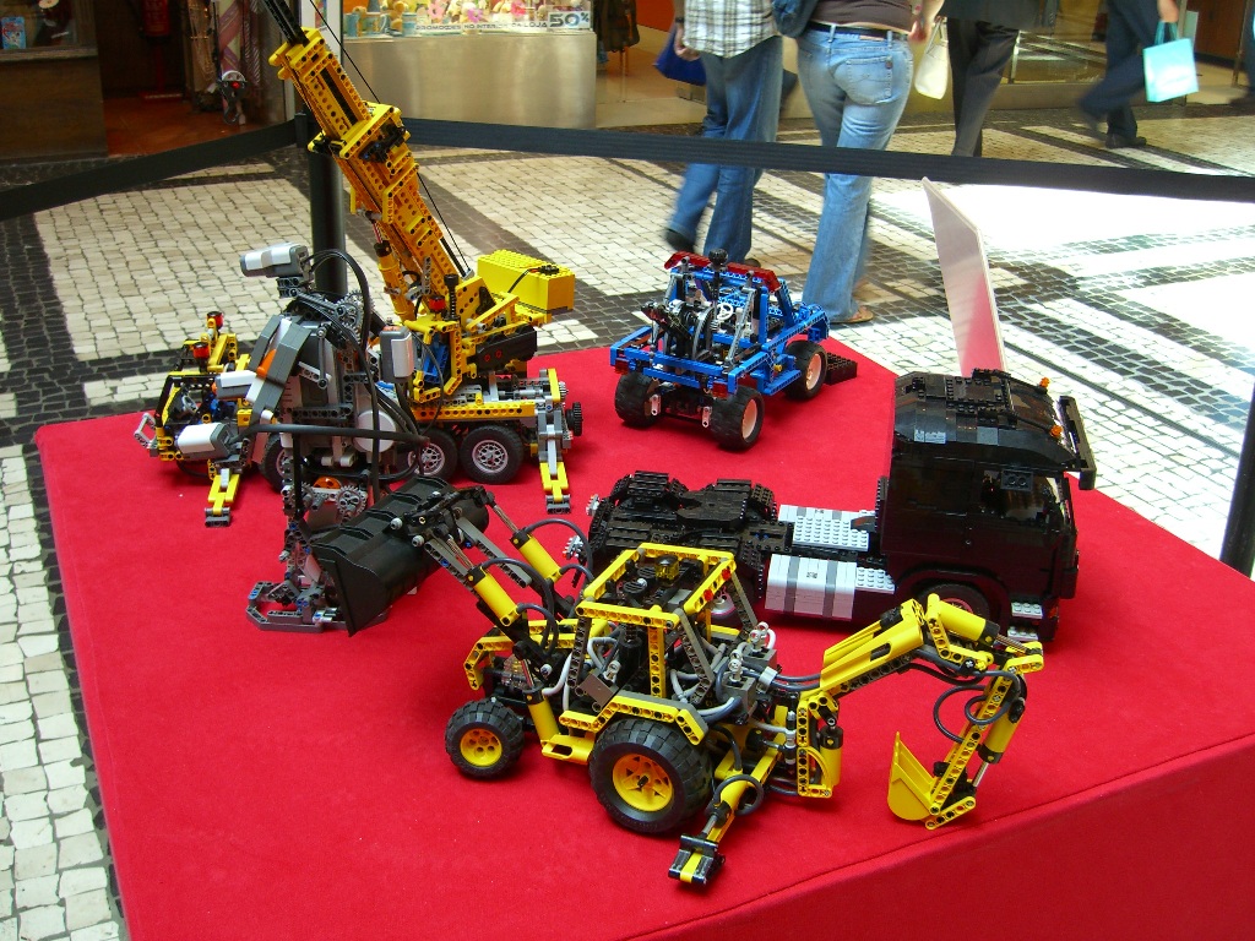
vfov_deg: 37.7
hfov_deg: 49.0
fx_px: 1378
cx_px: 628
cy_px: 470
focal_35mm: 38
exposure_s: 1/40
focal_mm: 7.9
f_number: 2.8
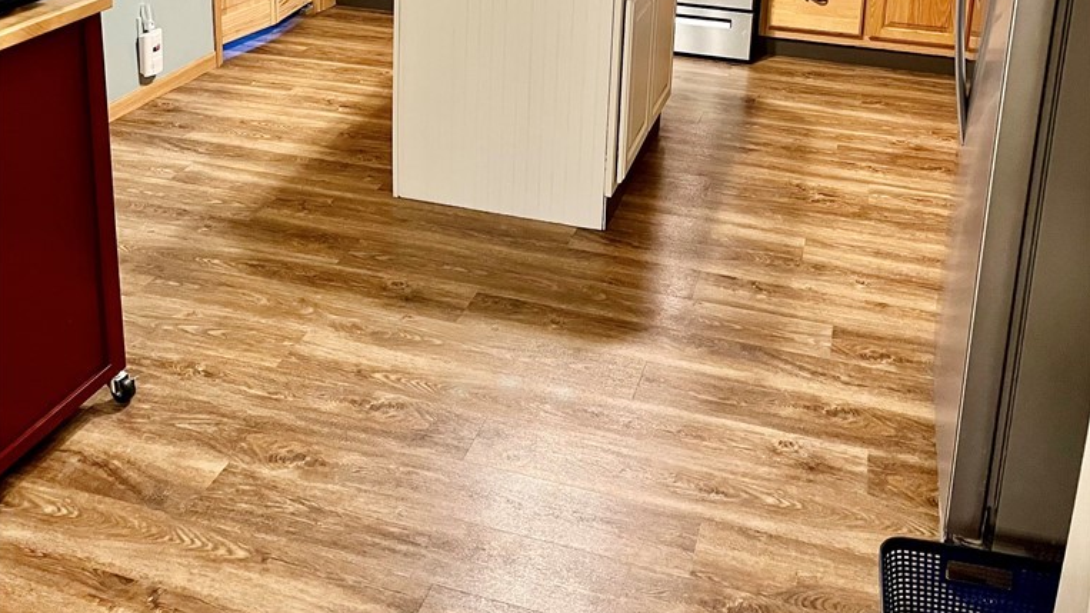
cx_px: 544
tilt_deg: -14.3
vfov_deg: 28.9
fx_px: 1098
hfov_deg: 52.8
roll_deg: -1.5
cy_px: -23
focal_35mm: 38
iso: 400
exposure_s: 1/60
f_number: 1.6
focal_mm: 5.1
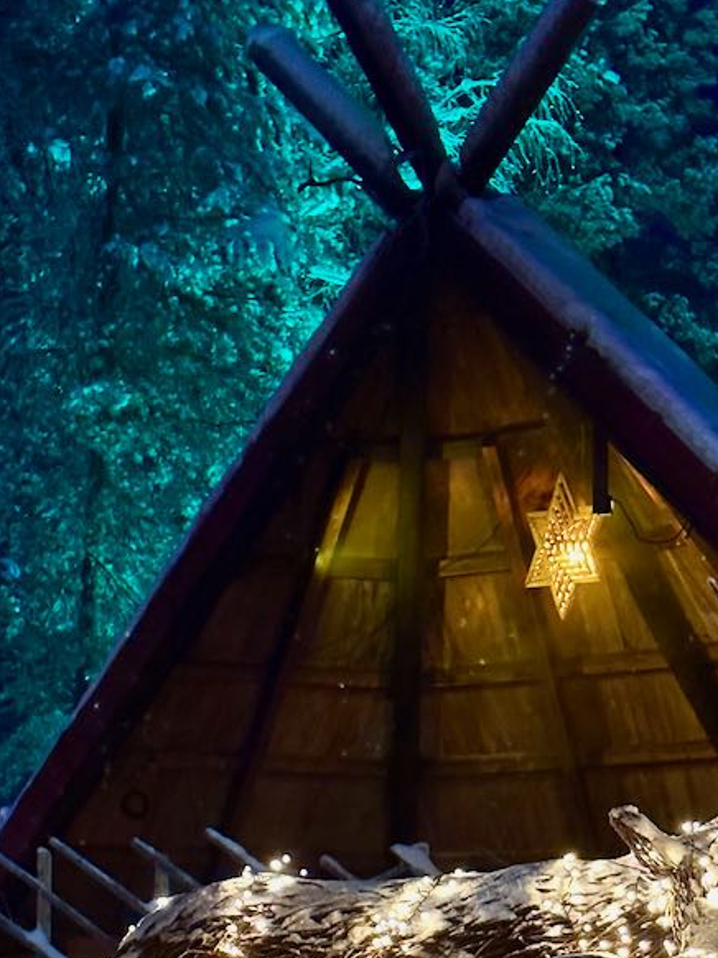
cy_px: 835
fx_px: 2740
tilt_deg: +2.2
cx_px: 394
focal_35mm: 99
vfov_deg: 19.5
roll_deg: -1.3
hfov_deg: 14.9
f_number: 1.78
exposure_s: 1/25
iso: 640
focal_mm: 6.86
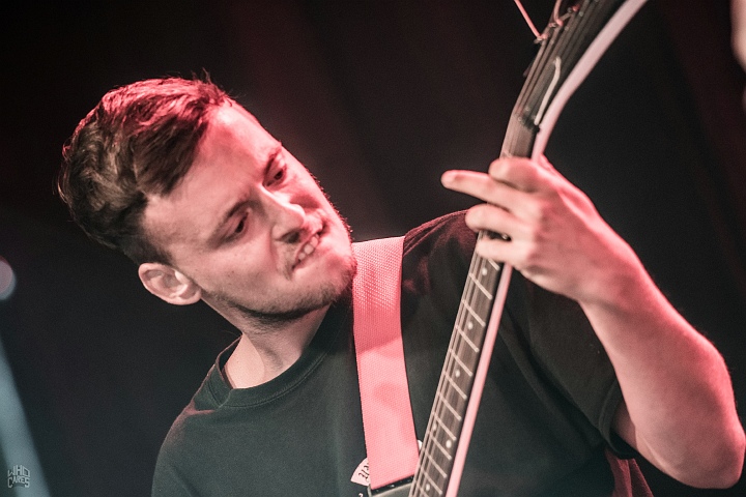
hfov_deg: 6.9
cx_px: 373
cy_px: 248
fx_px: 6216
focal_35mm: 300
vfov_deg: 4.6
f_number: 2.8
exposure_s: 1/100
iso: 1000
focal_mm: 200
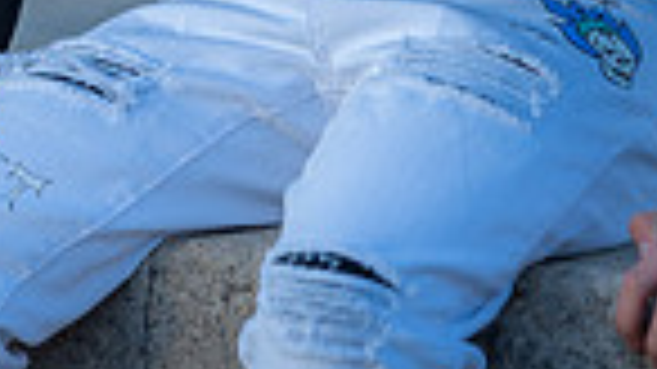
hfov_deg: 8.9
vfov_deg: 4.9
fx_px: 4214
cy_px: -488
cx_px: 374
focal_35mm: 242
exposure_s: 1/160
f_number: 3.2
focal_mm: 58
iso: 31
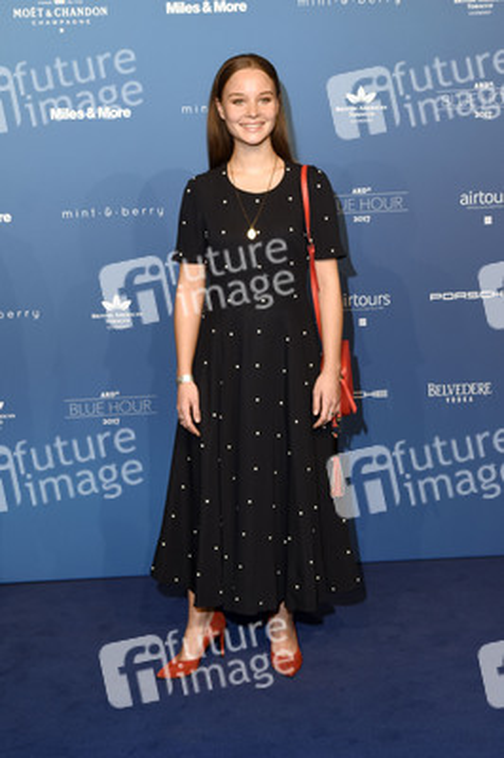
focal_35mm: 52
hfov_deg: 25.7
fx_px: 1104
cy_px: 379
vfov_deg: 37.9
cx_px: 252
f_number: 4
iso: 400
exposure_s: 1/320
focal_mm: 35
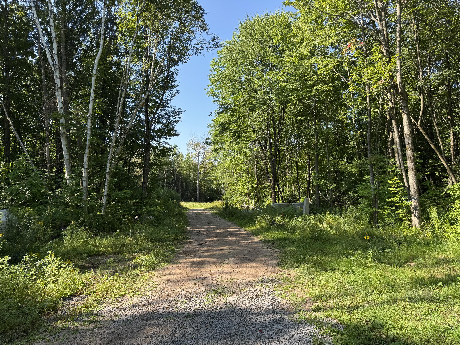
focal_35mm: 24
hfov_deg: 71.6
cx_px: 230
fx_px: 319
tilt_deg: +1.7
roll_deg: +1.2
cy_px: 172
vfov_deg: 56.8
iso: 80
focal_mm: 6.76
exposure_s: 1/966
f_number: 1.78
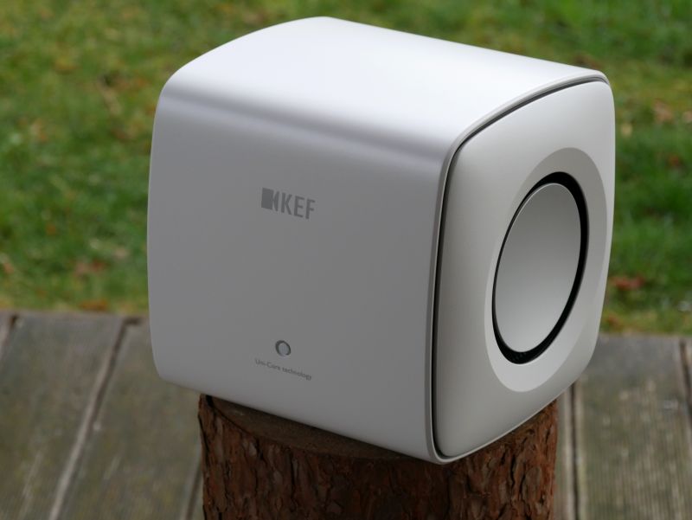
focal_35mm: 122
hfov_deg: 16.1
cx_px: 346
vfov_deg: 12.2
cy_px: 260
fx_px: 2440
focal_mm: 61
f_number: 5.2
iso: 500
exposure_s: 1/160
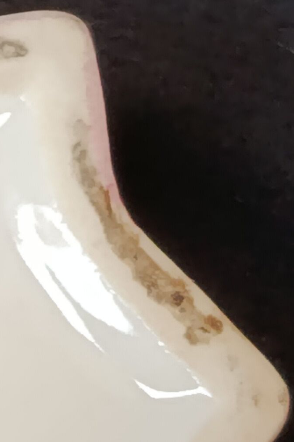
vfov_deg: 9.9
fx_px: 2536
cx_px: -336
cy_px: 299
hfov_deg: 6.4
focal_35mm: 207
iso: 258
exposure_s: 1/100
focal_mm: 5.24
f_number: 1.7
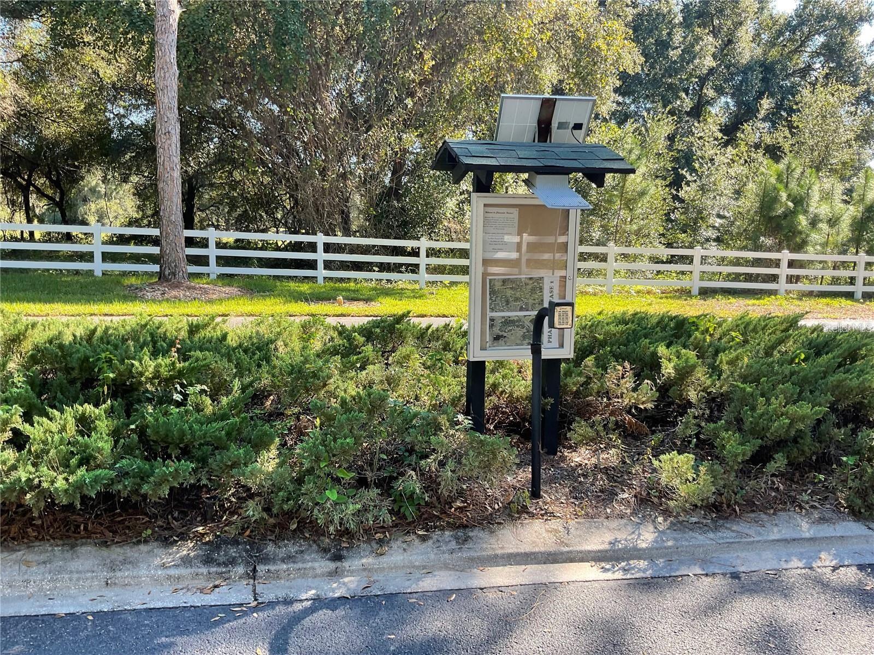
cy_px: 328
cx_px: 437
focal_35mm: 29
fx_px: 732
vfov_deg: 48.2
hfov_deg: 61.7
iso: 16
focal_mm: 3
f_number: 1.8
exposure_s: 1/144
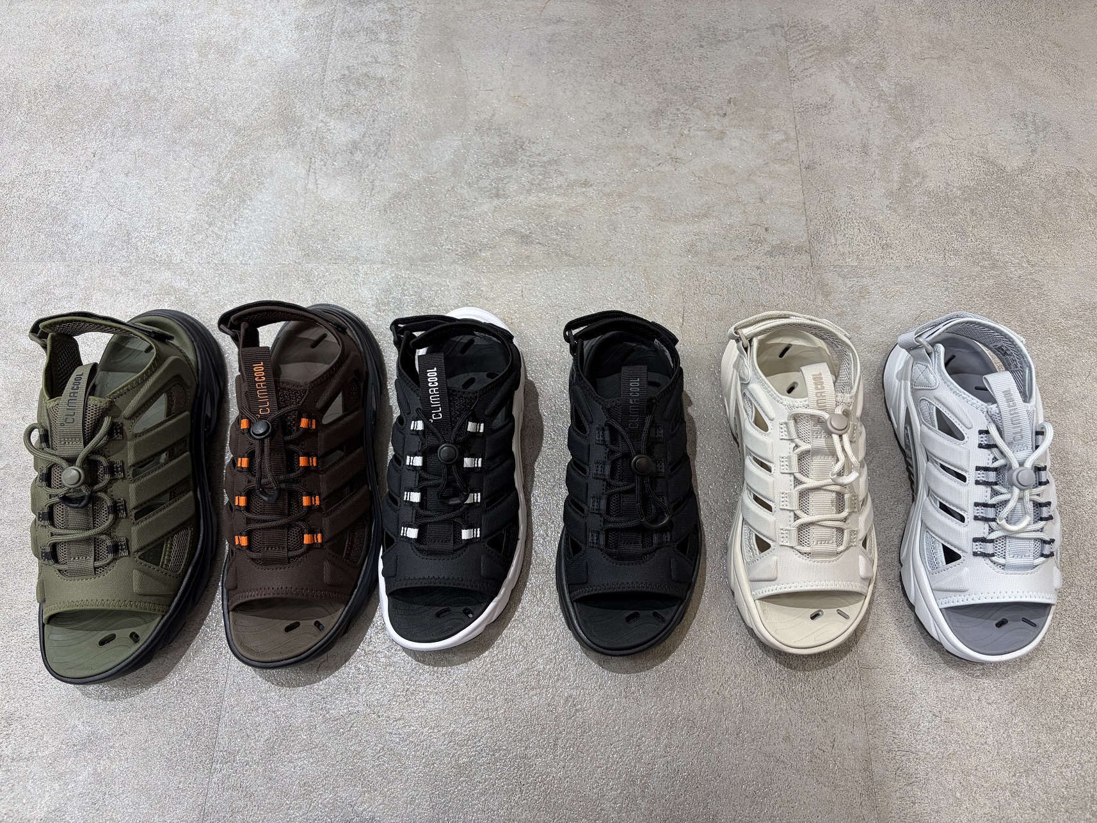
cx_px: 548
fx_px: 824
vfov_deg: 53.1
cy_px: 412
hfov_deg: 67.3
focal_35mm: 26
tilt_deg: -66.1
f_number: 1.6
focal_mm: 5.96
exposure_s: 1/122
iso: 80
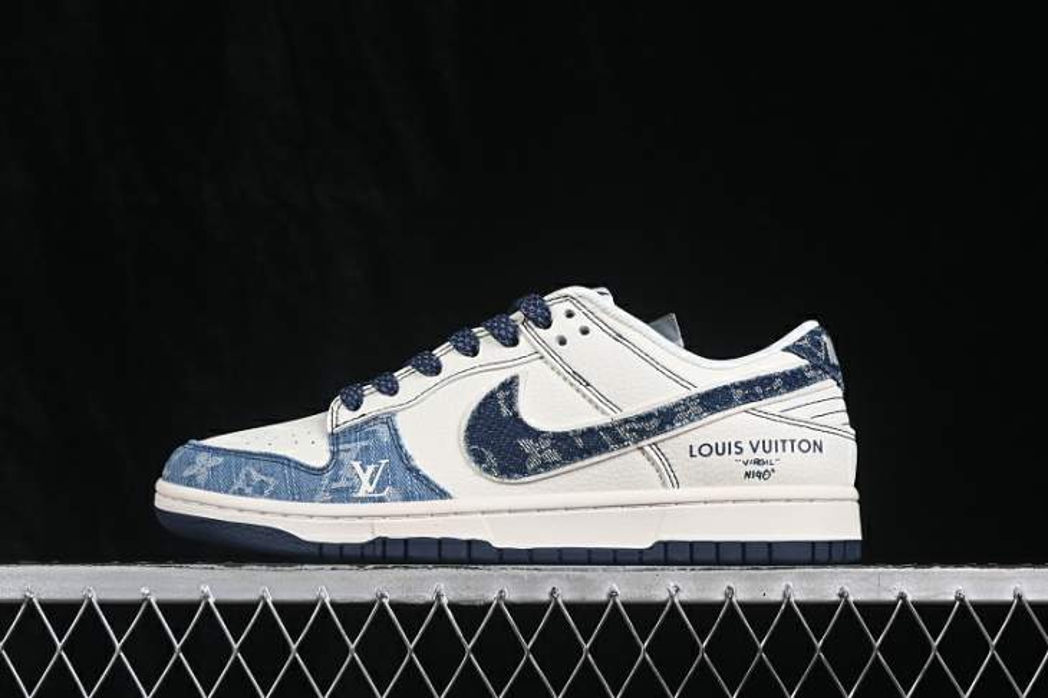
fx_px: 2182
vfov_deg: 18.2
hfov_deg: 27.0
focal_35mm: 75
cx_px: 524
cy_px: 349
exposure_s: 1/80
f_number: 8
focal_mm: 50
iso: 160
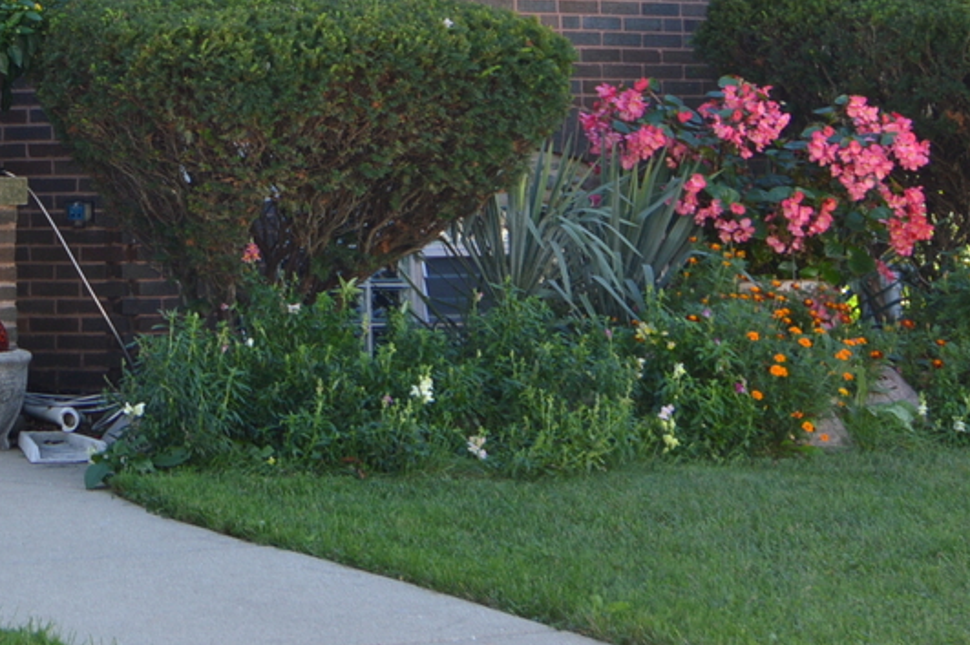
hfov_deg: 19.4
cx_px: -93
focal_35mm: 101
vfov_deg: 12.9
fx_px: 2719
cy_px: -267
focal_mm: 22
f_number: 4
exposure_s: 1/125
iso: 100
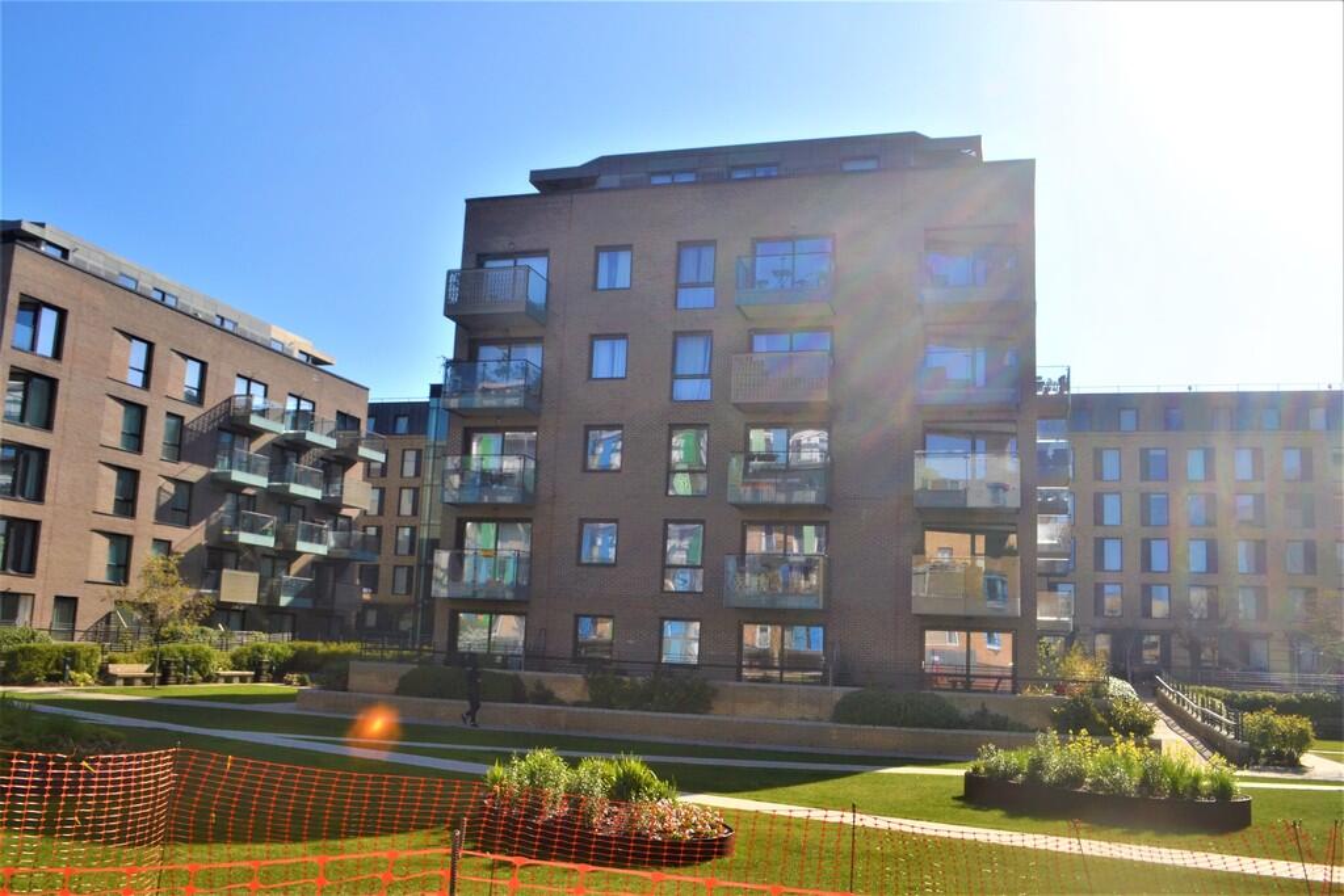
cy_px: 448
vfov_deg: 43.6
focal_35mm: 30
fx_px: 1120
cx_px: 672
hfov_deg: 61.9
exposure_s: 1/200
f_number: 10
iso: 100
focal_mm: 20
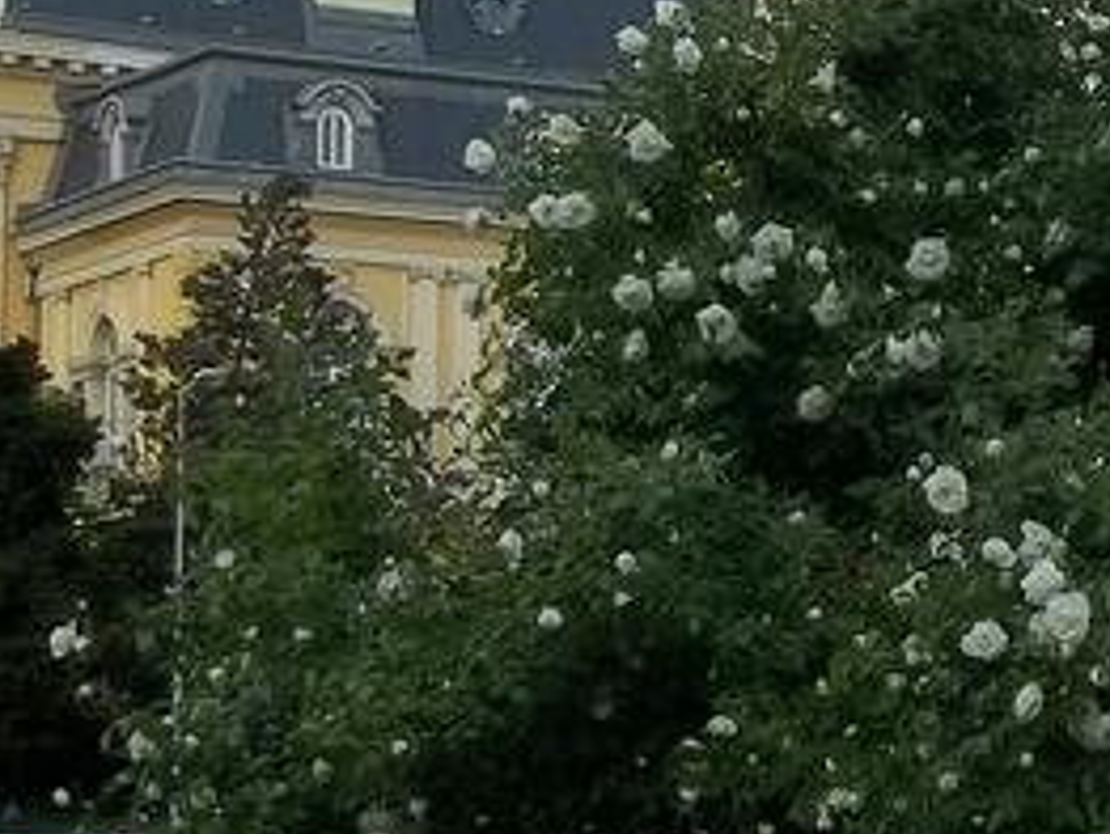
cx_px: 1385
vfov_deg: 11.9
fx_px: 4012
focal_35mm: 125
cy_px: 550
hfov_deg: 15.1
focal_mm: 5.7
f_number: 2.9
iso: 80
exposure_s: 1/500
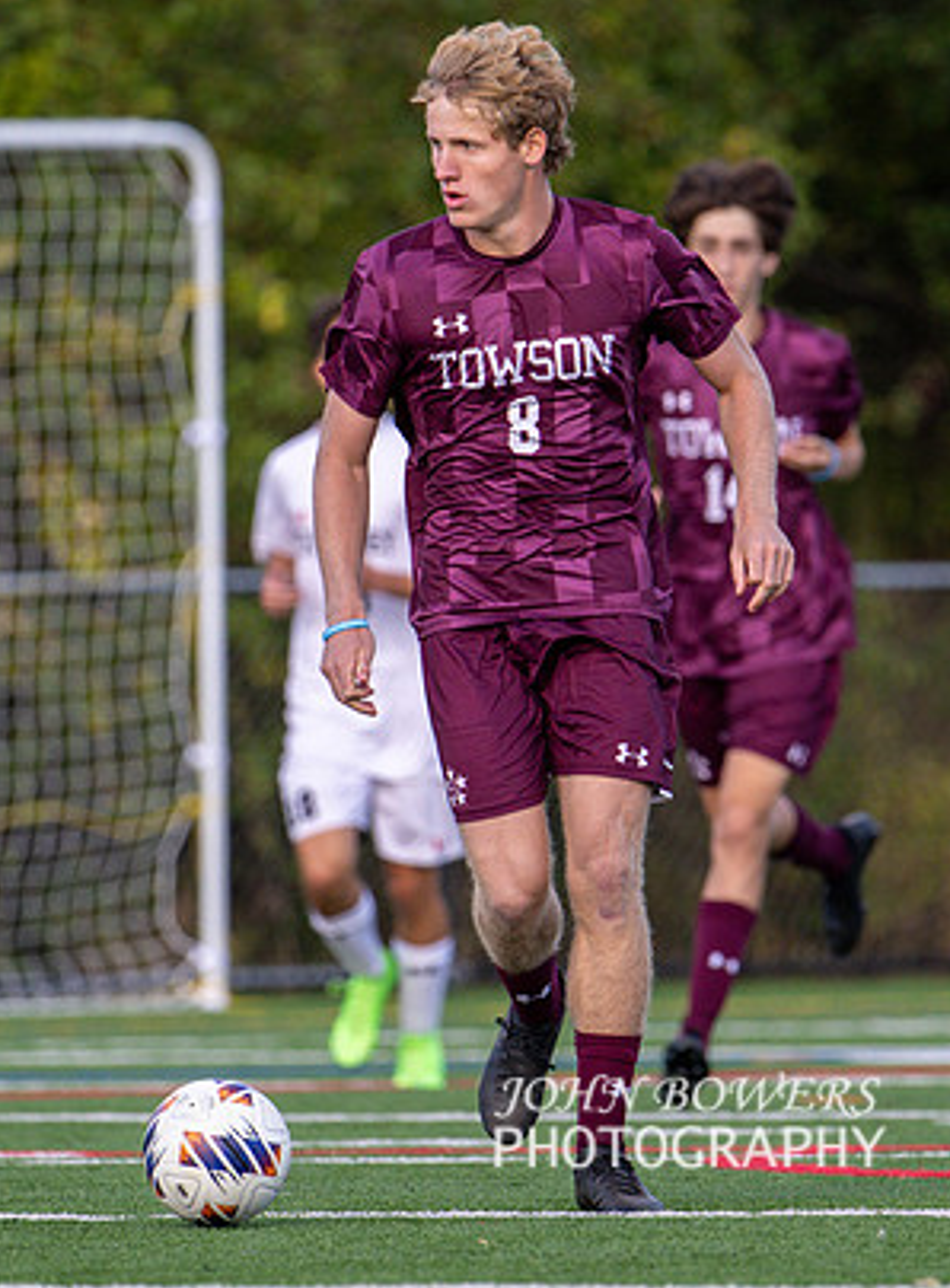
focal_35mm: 849
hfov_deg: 1.7
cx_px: 592
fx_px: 31401
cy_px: 552
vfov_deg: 2.3
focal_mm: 400
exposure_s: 1/1600
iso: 560
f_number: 4.5
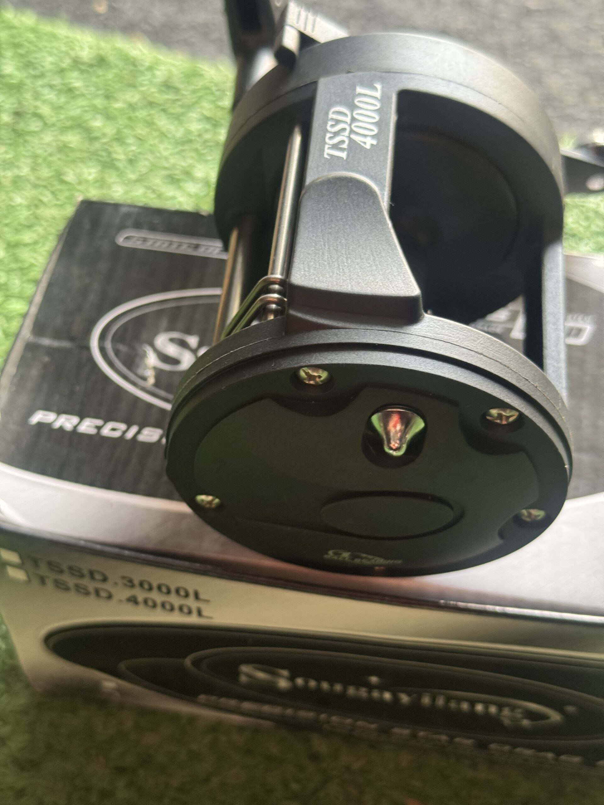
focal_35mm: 48
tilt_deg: -54.9
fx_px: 1117
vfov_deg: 39.7
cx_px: 302
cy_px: 402
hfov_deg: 30.3
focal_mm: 6.76
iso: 125
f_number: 1.78
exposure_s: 1/60
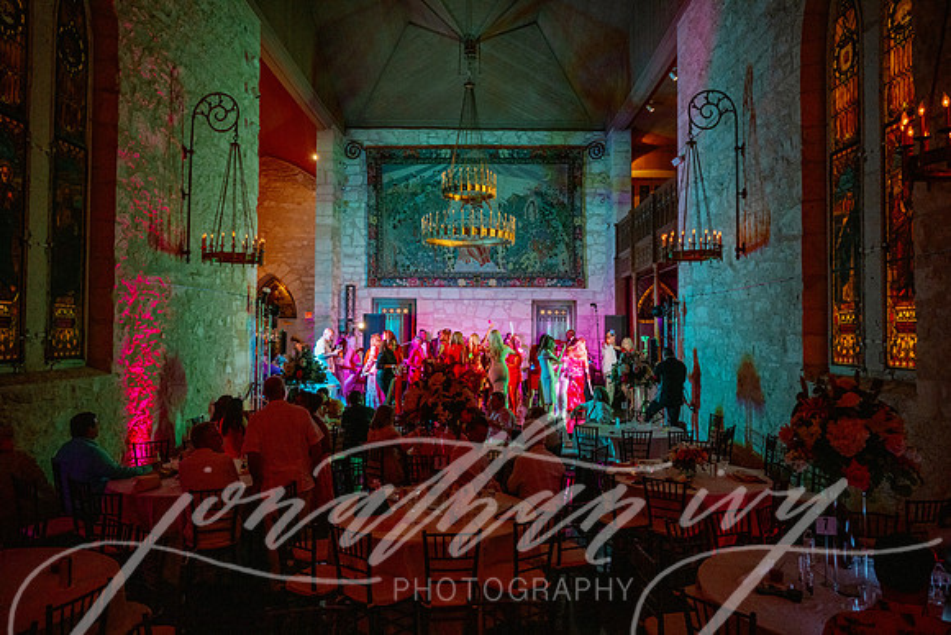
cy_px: 318
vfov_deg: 53.2
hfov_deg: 73.7
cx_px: 476
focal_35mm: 24
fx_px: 634
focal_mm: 24
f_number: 3.5
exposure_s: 1/160
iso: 2000
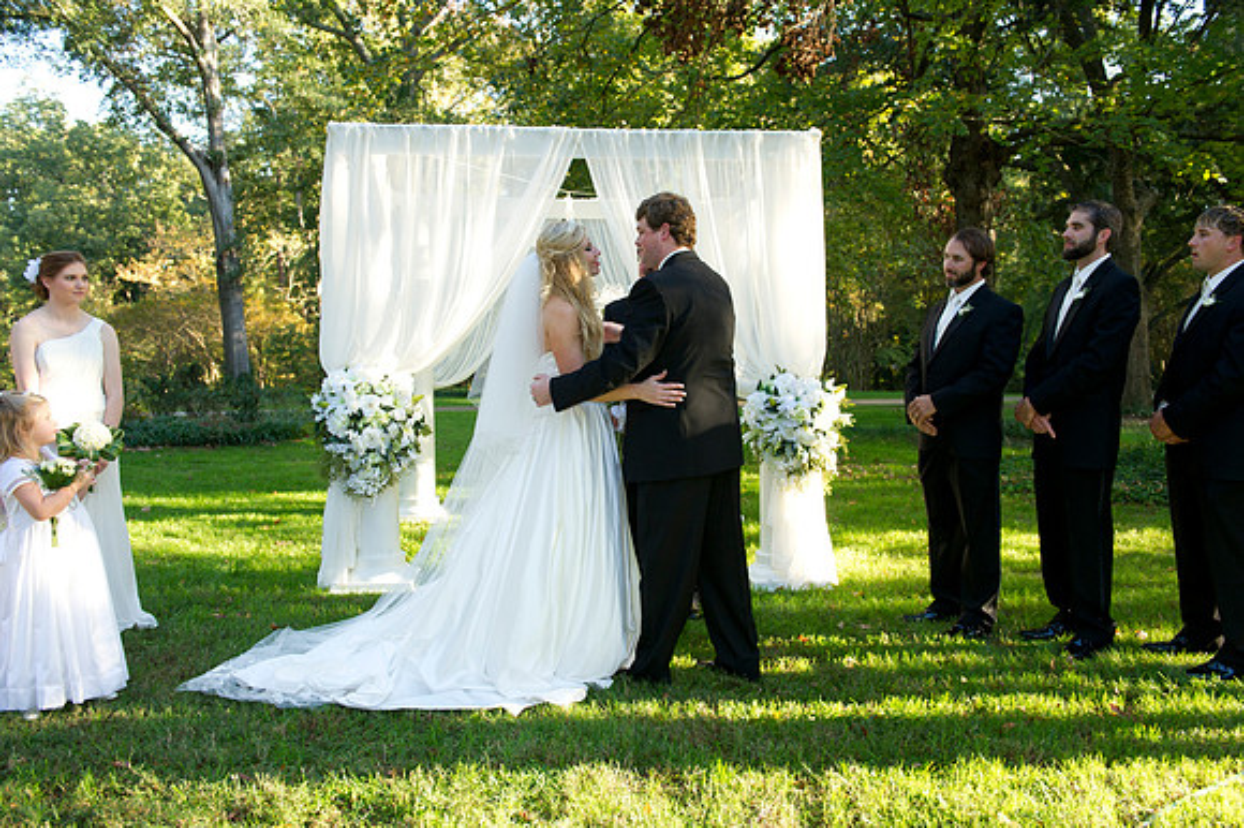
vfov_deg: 42.3
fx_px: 1071
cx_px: 622
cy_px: 414
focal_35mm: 31
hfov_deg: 60.3
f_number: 5.6
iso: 640
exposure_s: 1/160
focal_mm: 31
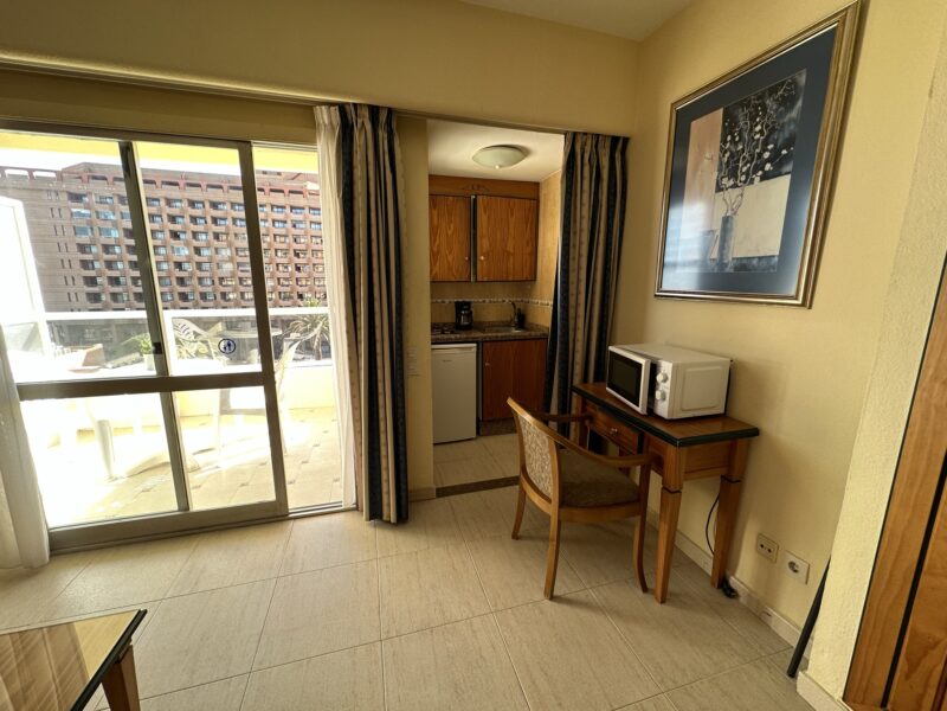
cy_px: 356
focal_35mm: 14
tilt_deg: -10.7
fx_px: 383
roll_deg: -0.4
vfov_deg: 85.7
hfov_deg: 102.1
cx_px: 474
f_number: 2.2
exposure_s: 1/99
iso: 64
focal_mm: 2.22
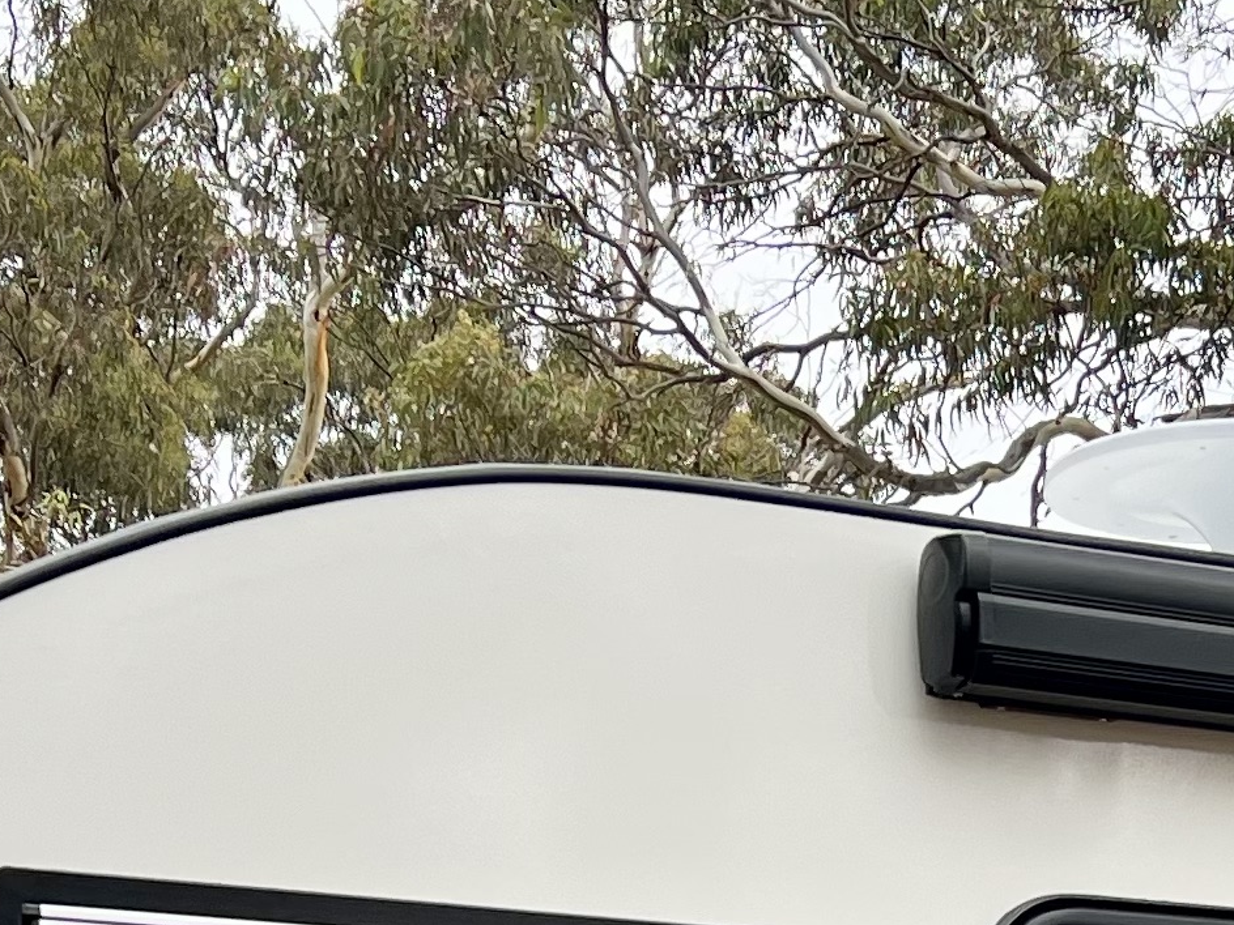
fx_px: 3957
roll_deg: +0.4
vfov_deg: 12.4
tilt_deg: +4.0
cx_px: 1005
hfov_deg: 17.6
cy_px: 1547
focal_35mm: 111
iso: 40
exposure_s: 1/121
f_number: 1.5
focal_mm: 5.7
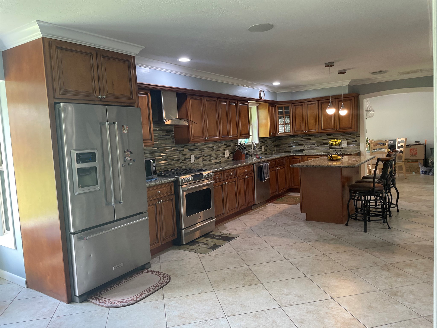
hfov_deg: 67.3
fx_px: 328
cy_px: 164
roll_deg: +3.6
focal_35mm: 26
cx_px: 218
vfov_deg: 53.1
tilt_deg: -3.8
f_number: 1.6
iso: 100
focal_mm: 4.2
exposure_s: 1/60
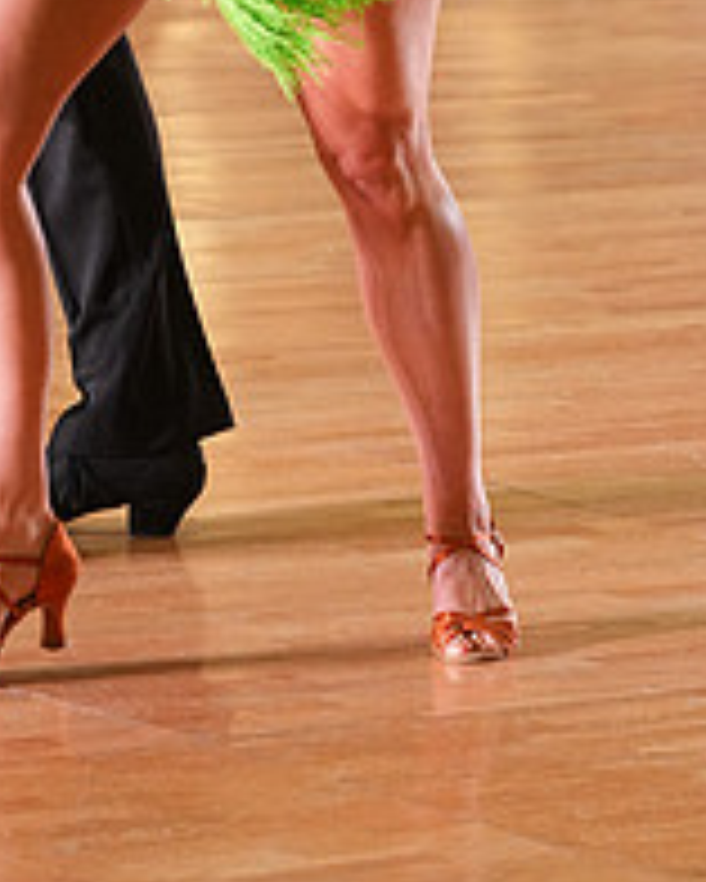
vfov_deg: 5.9
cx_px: 11
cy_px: -351
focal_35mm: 325
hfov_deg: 4.8
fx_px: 8482
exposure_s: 1/200
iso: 1600
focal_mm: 117
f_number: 4
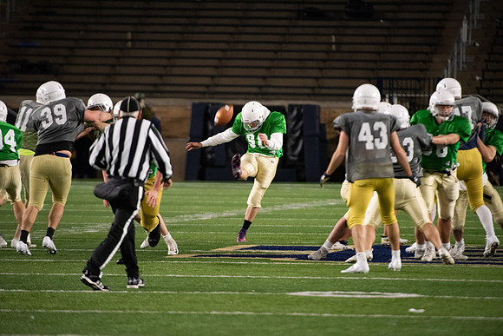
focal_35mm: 400
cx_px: 252
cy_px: 168
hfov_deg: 5.2
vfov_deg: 3.4
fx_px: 5590
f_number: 4.5
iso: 5600
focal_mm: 400
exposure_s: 1/500
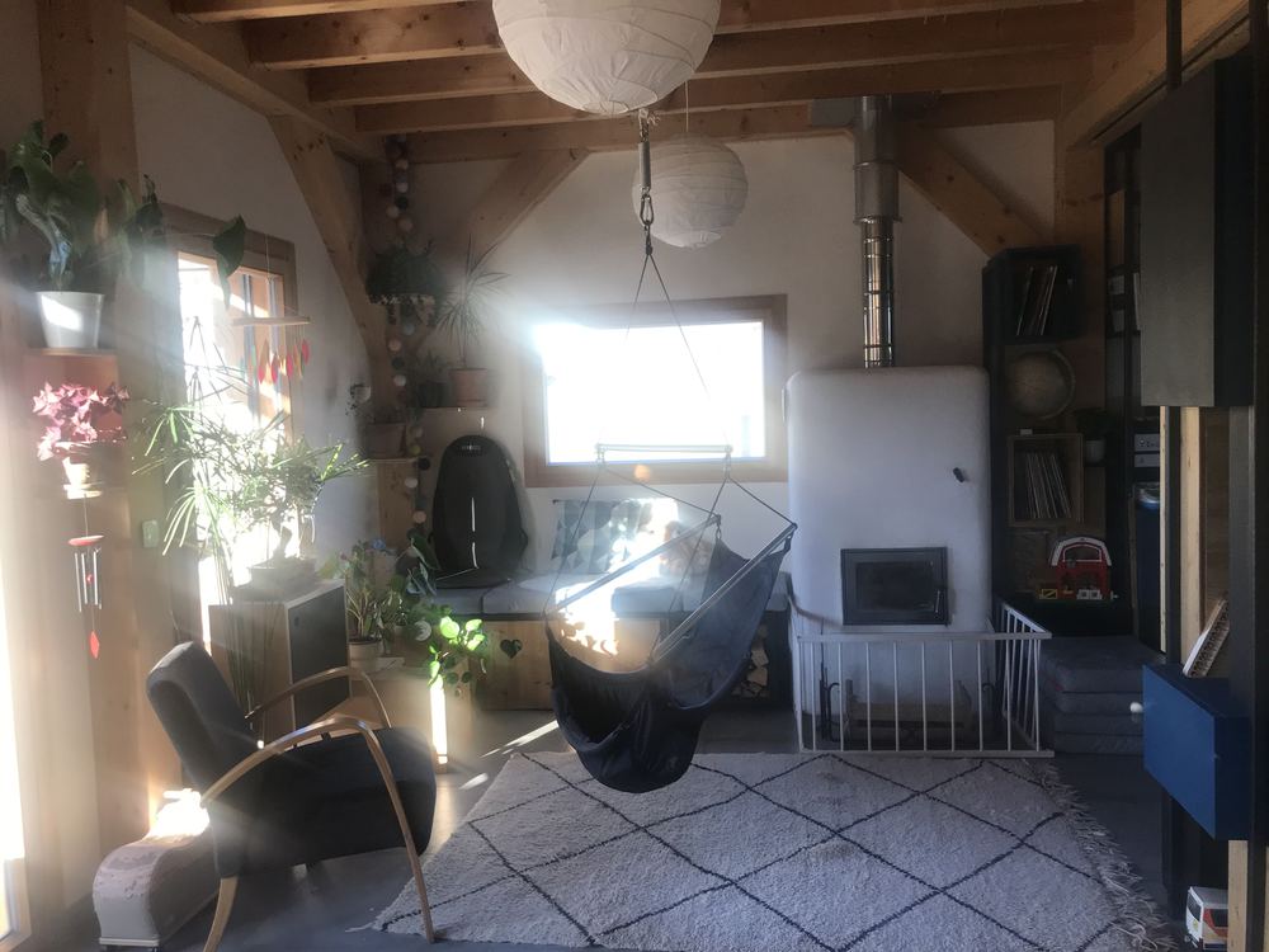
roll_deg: +2.5
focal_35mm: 28
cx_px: 634
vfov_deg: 49.7
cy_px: 476
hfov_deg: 63.4
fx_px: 1026
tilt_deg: -3.8
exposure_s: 1/100
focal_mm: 3.99
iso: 32
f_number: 1.8
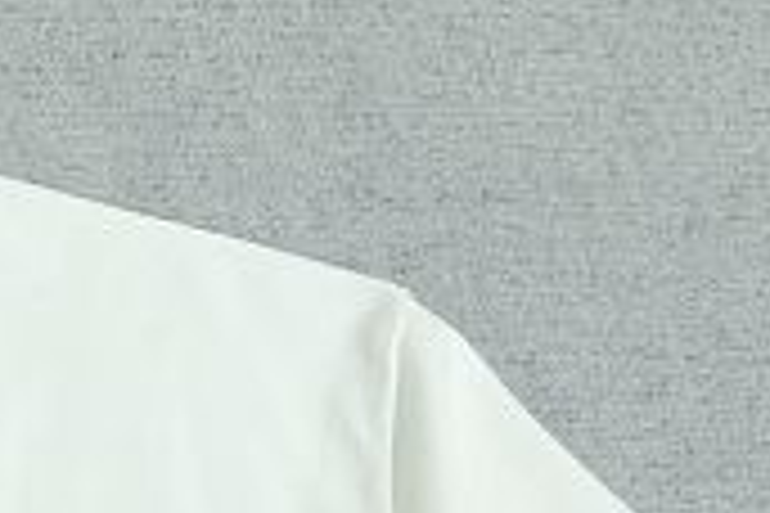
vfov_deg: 12.0
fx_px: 2395
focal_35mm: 112
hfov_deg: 16.4
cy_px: 574
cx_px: -437
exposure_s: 1/160
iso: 1000
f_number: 8
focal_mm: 16
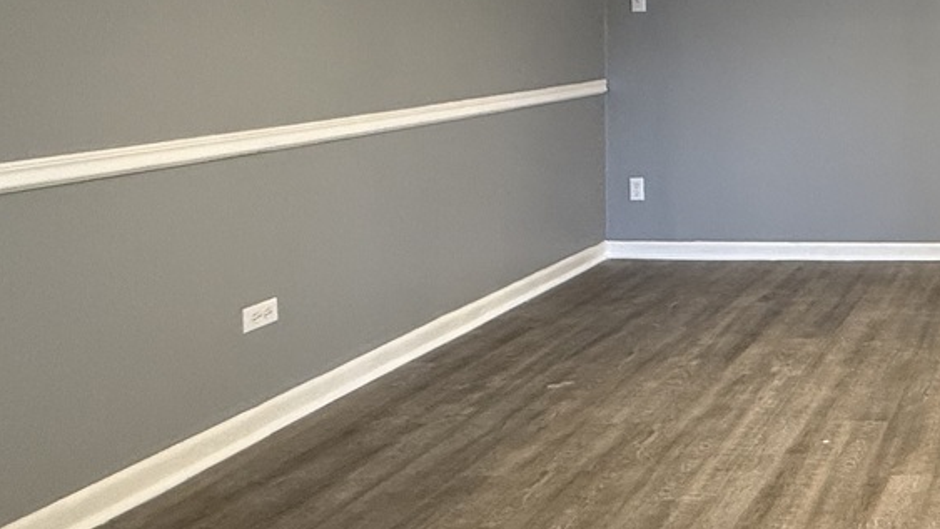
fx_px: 972
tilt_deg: +0.2
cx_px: 1079
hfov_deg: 39.9
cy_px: 25
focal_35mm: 39
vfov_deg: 28.9
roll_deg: -0.1
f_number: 2.2
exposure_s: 1/60
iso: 500
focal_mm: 2.22
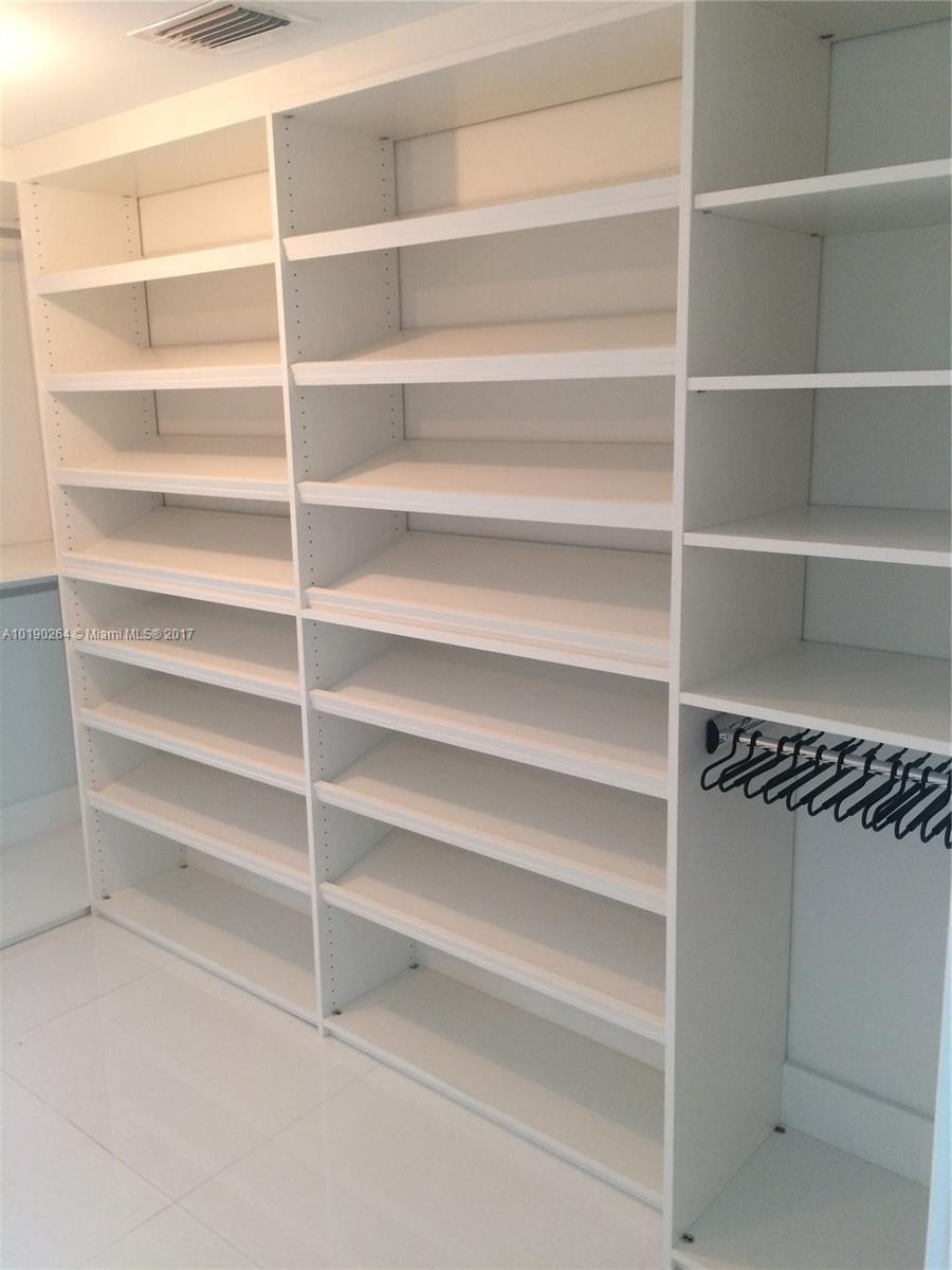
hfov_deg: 48.2
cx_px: 476
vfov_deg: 61.7
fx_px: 1063
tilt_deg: -11.0
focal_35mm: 29
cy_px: 635
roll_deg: +2.1
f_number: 2.2
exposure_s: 1/30
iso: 125
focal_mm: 4.15
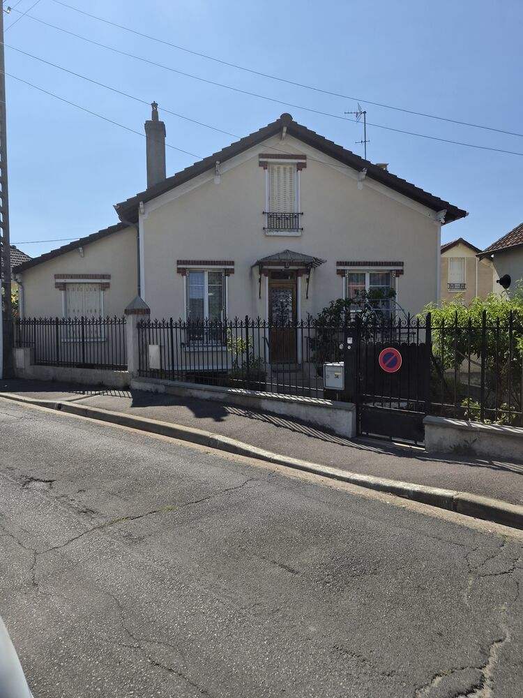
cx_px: 262
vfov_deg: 73.9
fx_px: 463
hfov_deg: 58.9
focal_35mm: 23
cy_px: 349
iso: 80
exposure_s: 1/5648
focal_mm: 5.4
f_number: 1.8
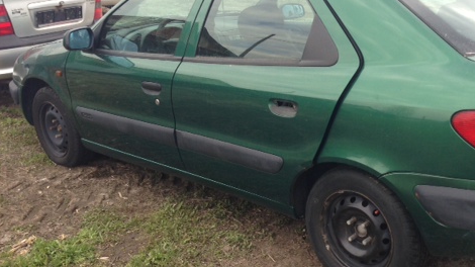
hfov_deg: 41.5
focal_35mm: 49
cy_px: 121
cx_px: 320
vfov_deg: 24.4
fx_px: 617
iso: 50
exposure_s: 1/247
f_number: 2.4
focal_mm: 4.13
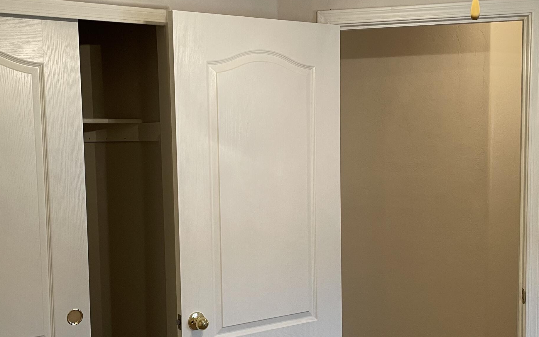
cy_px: 205
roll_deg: +1.3
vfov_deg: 28.5
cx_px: 244
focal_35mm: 45
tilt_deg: -3.4
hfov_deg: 44.3
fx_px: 661
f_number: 1.6
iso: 125
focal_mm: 4.2
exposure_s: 1/60
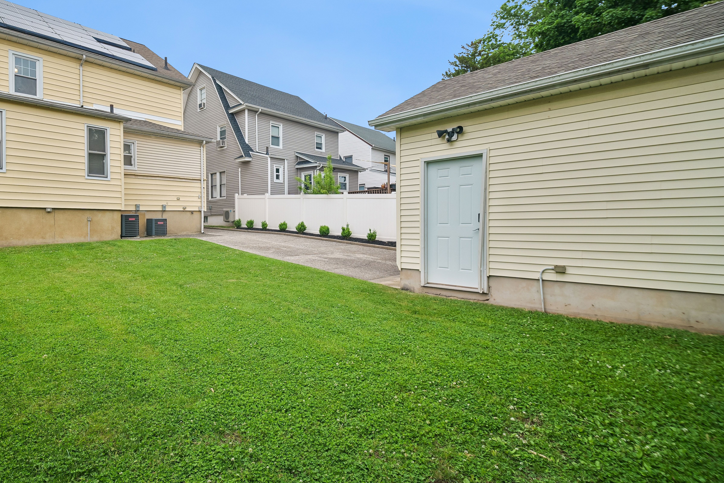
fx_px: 603
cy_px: 209
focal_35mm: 30
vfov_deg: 43.5
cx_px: 291
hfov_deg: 61.4
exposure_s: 1/400
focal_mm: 24
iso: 640
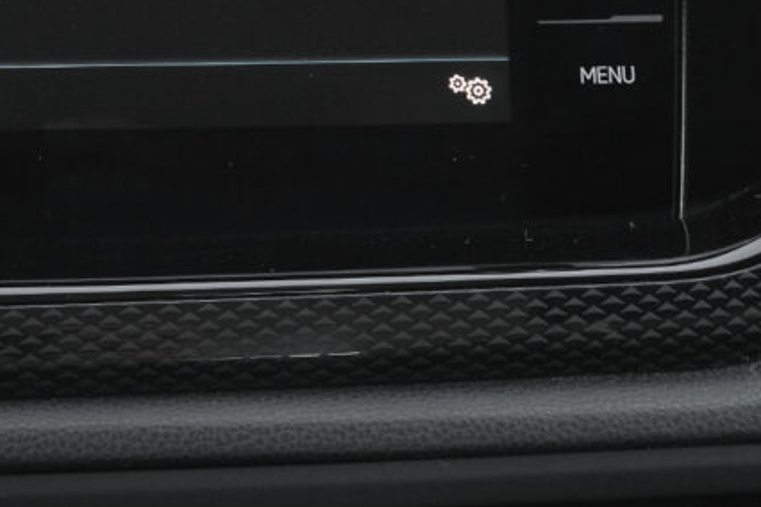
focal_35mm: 89
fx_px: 1881
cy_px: -71
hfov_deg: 22.1
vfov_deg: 14.9
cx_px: 21
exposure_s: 1/100
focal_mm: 24.9
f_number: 9
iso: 2000
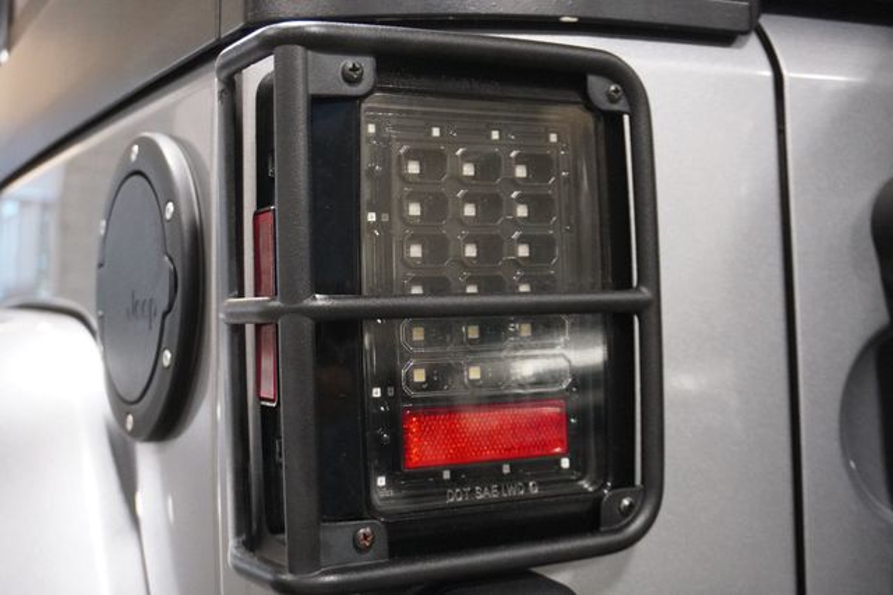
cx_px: 446
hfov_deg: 42.3
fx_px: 1153
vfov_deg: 28.9
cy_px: 298
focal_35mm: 46
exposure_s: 1/60
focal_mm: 31
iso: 6400
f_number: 5
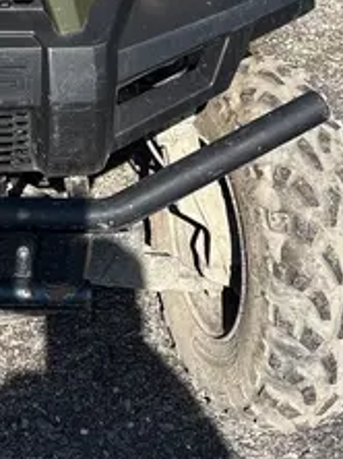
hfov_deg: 16.3
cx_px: -85
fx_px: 1138
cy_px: -146
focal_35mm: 86
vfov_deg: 20.7
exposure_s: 1/2538
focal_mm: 5.96
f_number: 1.6
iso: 50
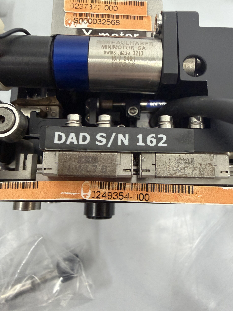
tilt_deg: -77.9
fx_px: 224
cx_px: 118
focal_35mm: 25
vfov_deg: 69.4
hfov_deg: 54.9
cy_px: 161
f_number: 2.2
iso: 500
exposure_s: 1/50
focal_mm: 2.22
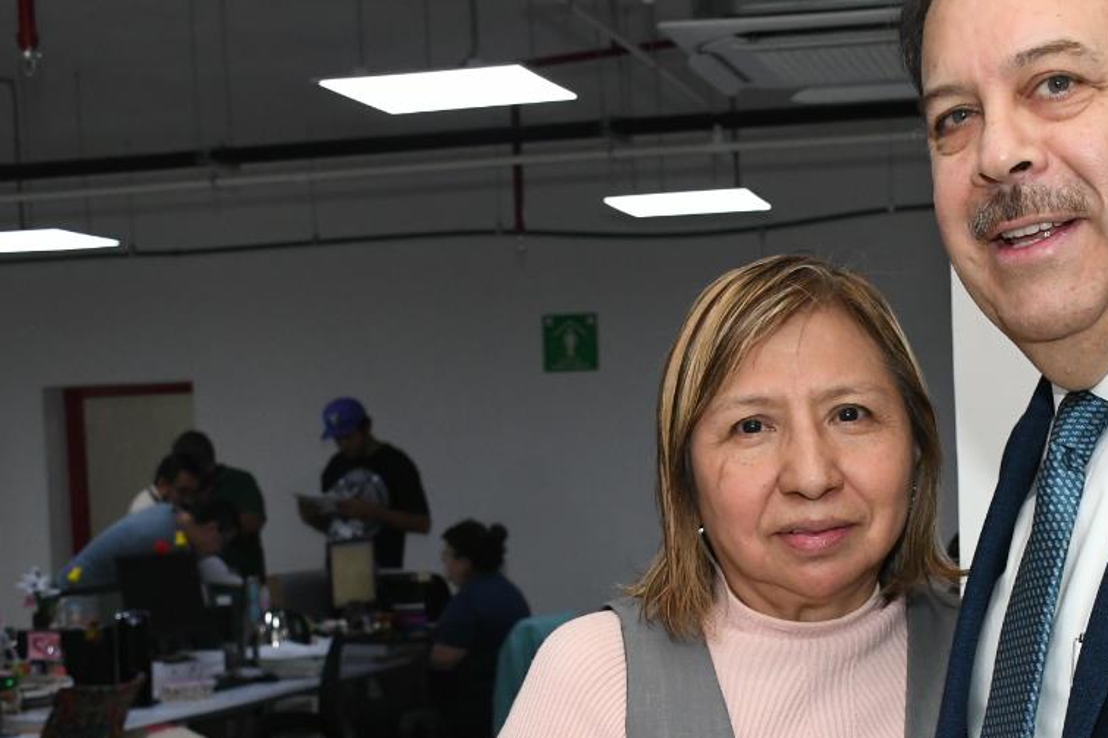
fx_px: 2246
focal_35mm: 73
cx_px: 801
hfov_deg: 27.4
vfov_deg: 18.4
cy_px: 649
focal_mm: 23
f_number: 6.3
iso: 2000
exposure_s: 1/200
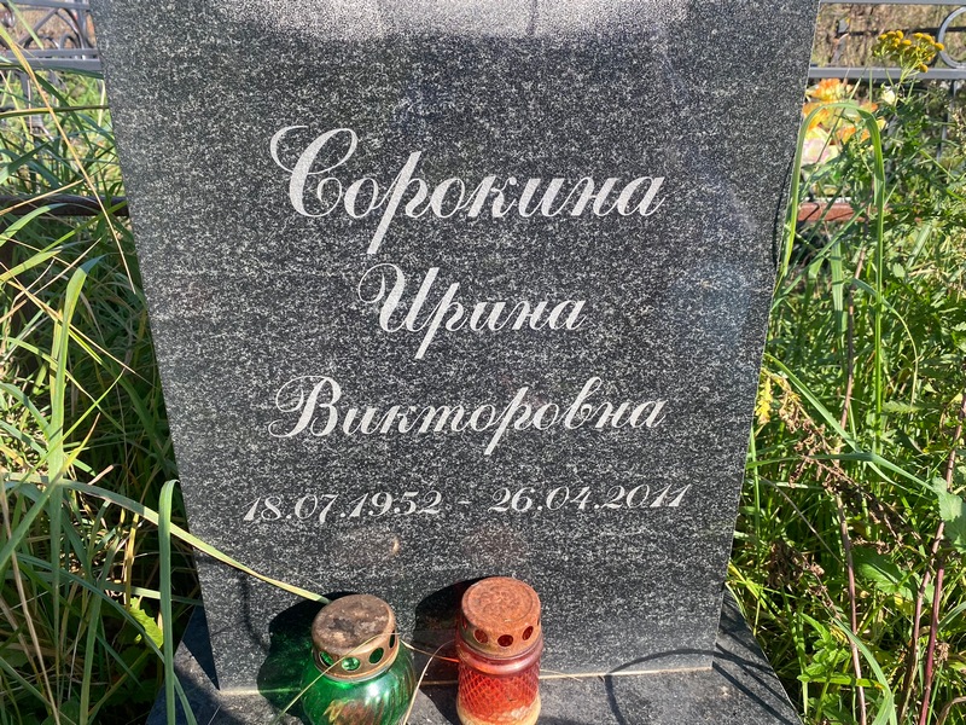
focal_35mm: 26
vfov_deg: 53.1
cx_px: 483
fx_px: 726
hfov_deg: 67.3
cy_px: 362
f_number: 1.8
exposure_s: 1/579
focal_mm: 4.25
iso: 32
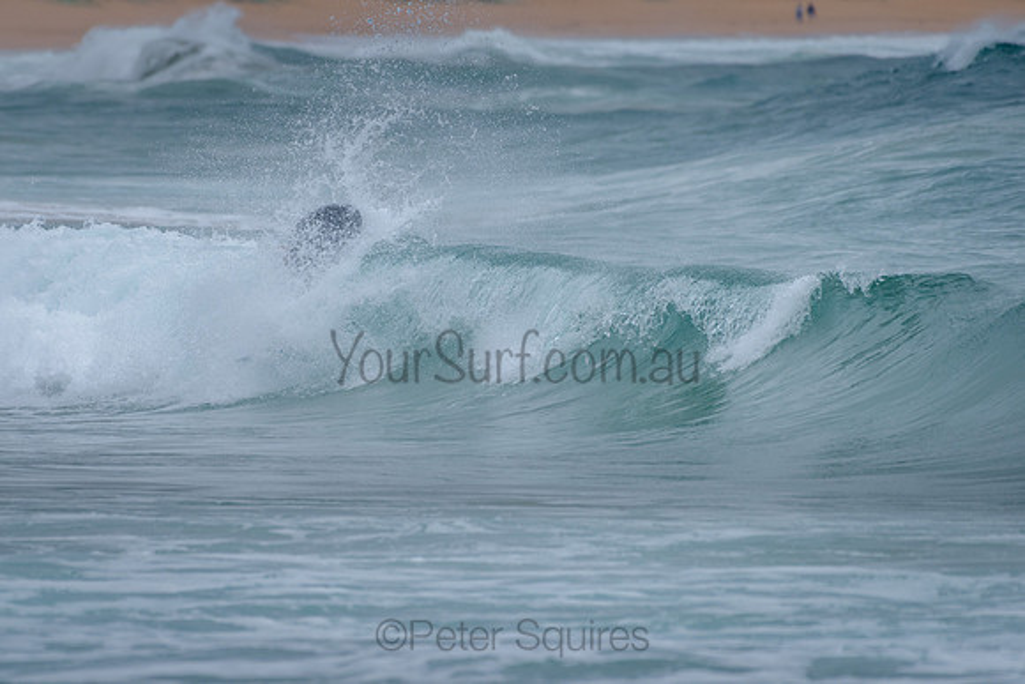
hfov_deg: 3.4
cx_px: 397
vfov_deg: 2.2
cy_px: 266
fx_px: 17463
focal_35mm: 613
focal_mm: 500
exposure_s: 1/1250
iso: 450
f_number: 5.6
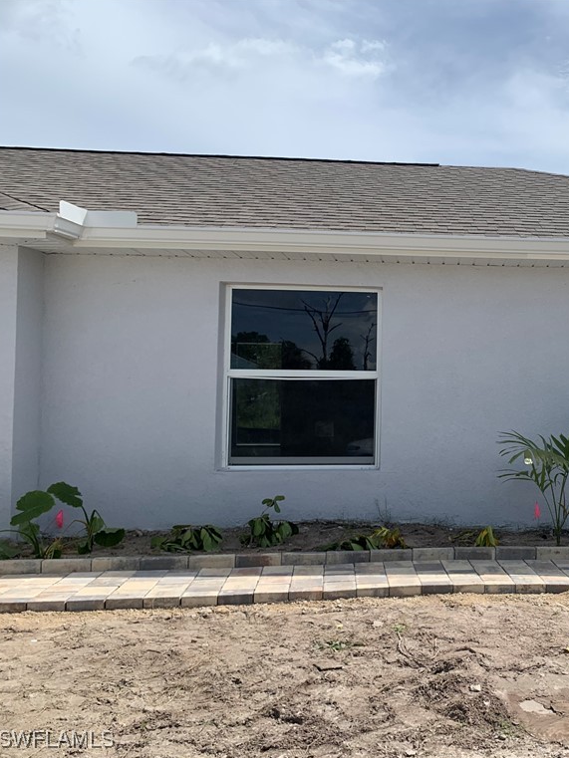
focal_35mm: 35
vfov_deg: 52.6
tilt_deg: +1.4
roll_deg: -0.4
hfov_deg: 38.2
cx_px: 502
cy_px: 379
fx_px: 767
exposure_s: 1/3650
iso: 25
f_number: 1.8
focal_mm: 4.25
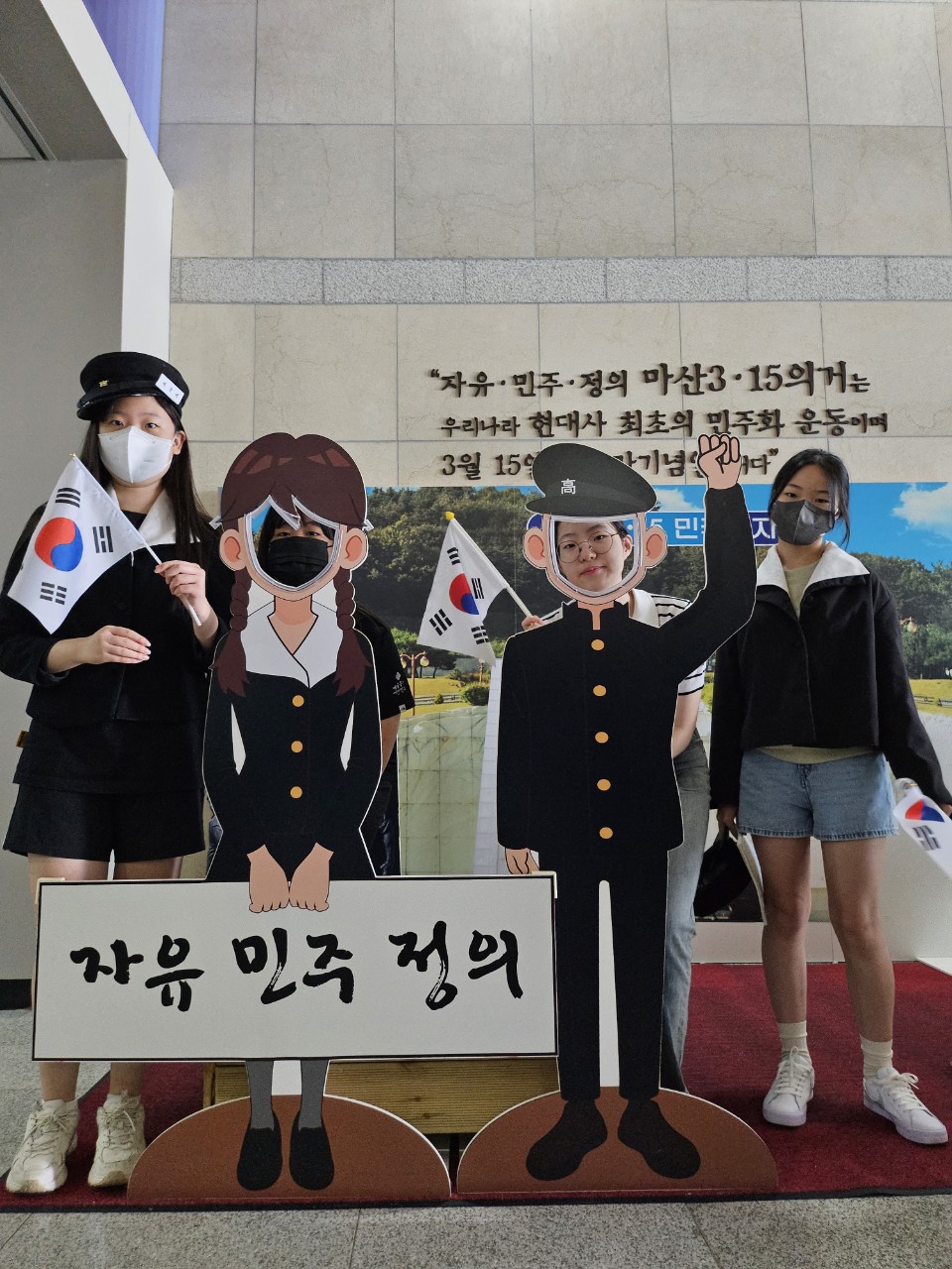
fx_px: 880
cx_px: 476
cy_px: 634
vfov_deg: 71.6
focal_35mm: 24
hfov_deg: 56.8
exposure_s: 1/120
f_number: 1.8
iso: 500
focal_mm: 5
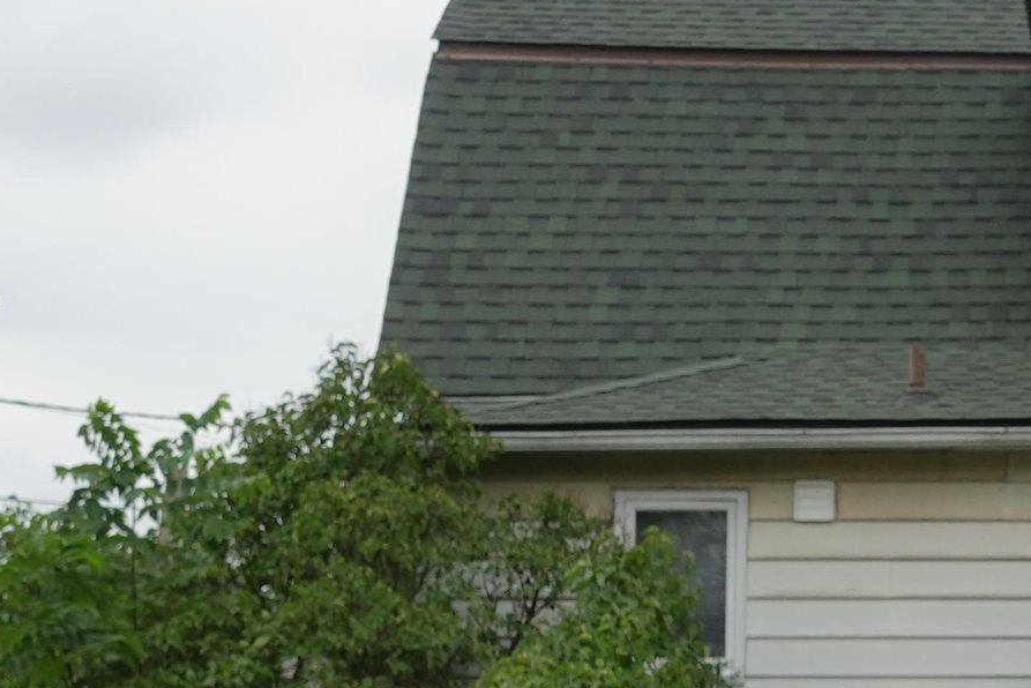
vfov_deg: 9.7
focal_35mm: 141
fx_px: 4039
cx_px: 1213
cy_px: 432
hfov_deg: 14.1
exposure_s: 1/200
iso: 125
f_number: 5.6
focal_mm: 15.46
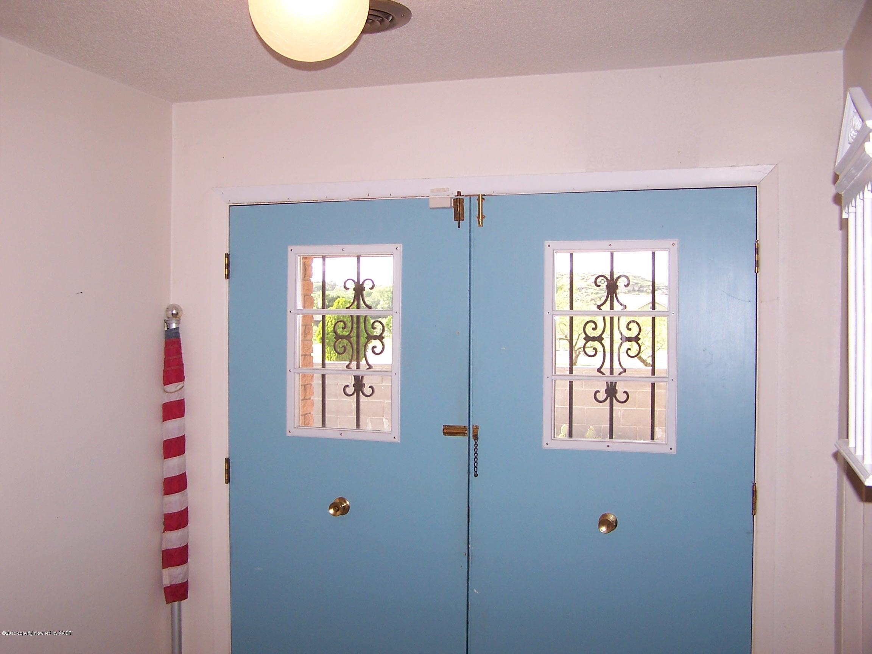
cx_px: 436
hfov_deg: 49.0
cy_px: 327
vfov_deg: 37.7
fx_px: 957
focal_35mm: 38
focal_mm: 6.3
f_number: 2.8
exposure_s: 1/60
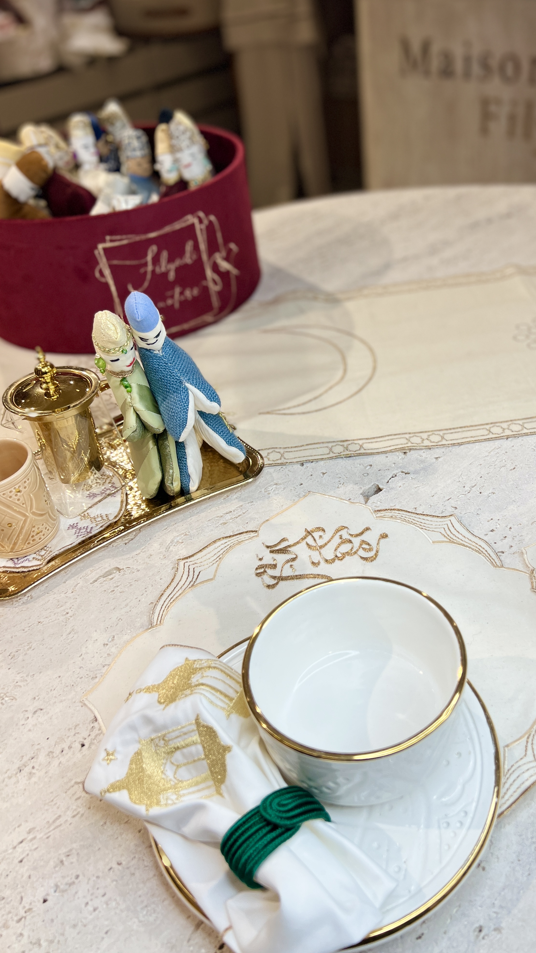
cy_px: 471
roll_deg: +4.5
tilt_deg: -38.7
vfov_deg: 66.1
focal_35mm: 29
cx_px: 346
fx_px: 733
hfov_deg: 39.8
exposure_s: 1/476
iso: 50
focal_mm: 5.7
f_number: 1.5
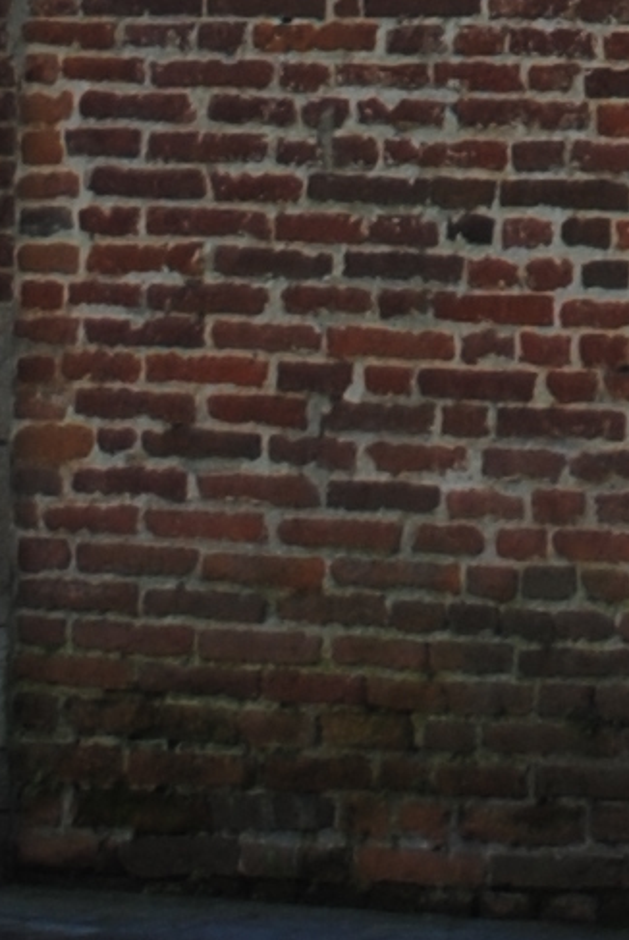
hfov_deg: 4.3
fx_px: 8101
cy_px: -2179
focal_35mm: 310
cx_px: 1870
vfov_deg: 6.0
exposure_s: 1/200
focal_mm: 26
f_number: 5.6
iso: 100
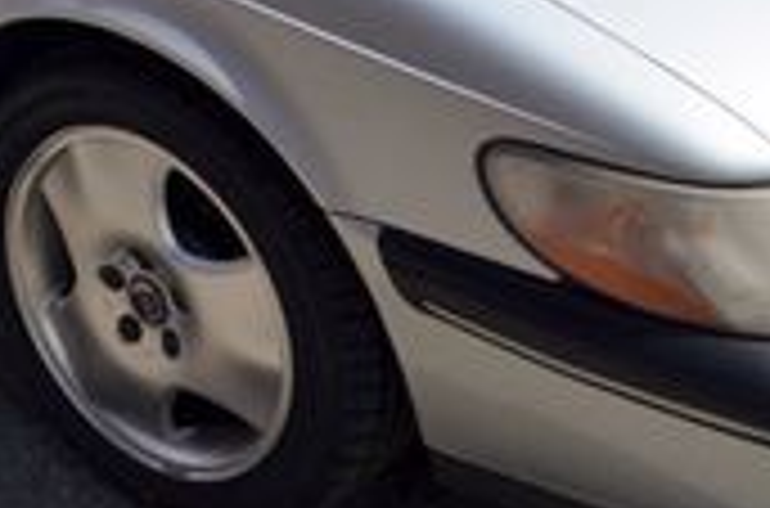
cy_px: -220
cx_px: 68
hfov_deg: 19.9
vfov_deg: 12.9
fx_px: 2154
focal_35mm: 101
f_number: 9
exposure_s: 1/320
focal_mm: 18
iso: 100
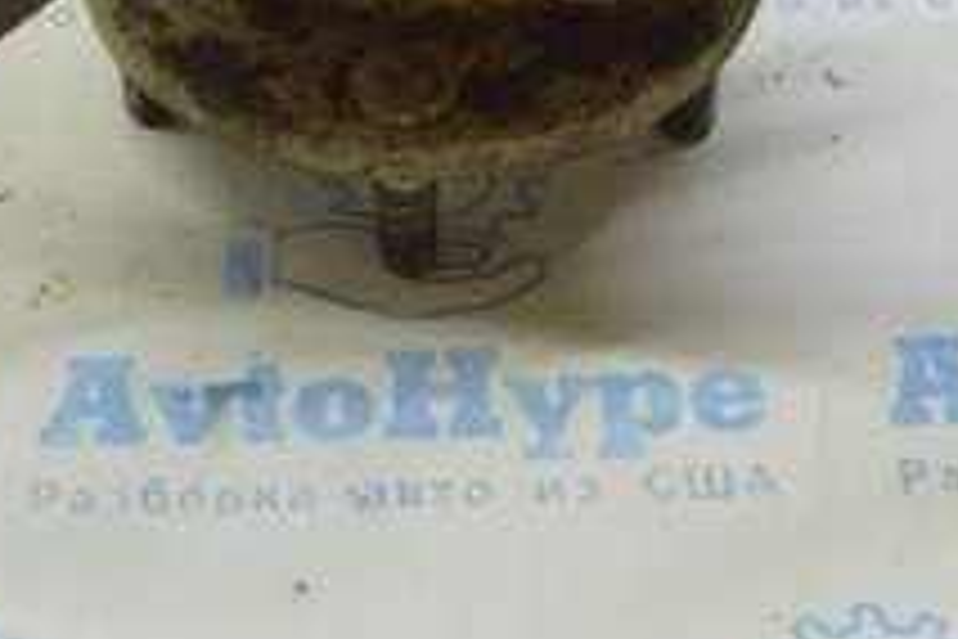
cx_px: 436
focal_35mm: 108
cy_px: -277
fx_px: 2874
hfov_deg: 18.9
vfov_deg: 12.2
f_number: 4
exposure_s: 1/60
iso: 400
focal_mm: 24
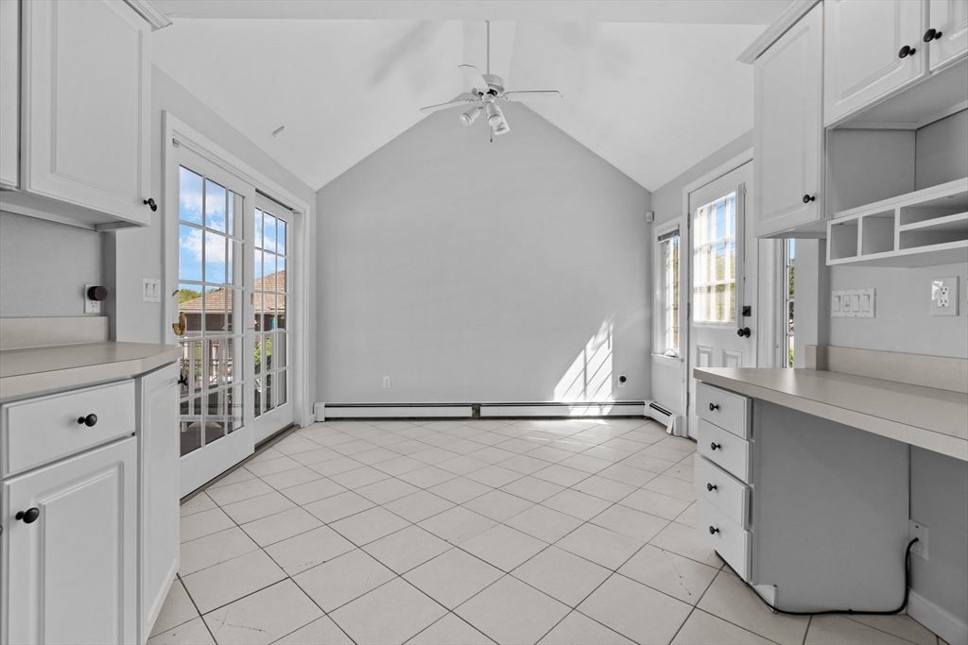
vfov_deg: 73.8
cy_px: 322
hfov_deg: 96.7
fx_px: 430
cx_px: 484
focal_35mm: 16
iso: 320
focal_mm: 16
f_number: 9
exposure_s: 1/6
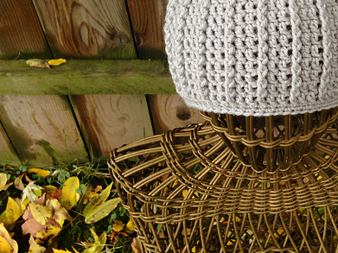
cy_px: 48
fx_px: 527
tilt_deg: -44.2
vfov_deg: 26.5
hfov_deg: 34.6
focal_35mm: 54
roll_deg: -0.8
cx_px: 265
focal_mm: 4.12
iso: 64
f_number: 2.4
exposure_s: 1/120
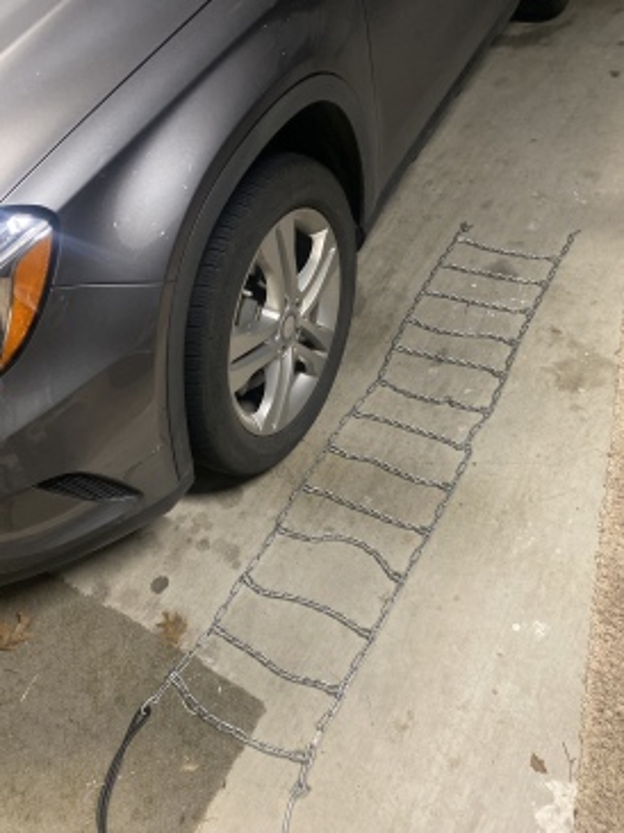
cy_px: 416
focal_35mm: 26
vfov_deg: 67.3
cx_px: 312
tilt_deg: -51.2
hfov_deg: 53.0
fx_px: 626
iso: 500
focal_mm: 4.25
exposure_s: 1/40
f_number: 1.8
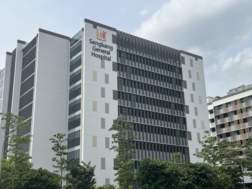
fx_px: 349
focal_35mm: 48
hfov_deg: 39.7
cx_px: 126
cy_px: 94
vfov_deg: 30.3
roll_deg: +1.2
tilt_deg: +18.1
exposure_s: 1/5263
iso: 64
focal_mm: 6.86
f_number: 1.78
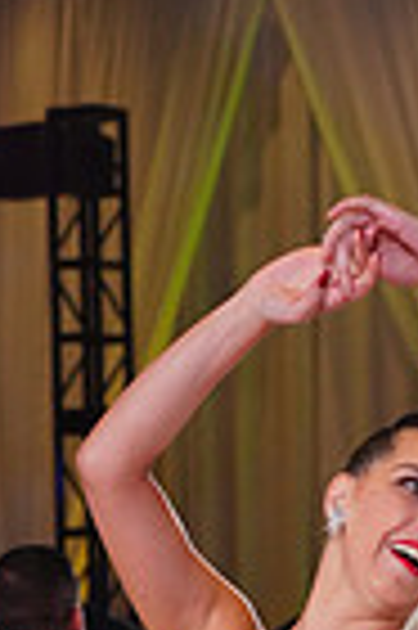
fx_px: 5063
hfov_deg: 4.7
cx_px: 483
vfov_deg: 7.0
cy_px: 1030
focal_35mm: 290
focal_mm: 70
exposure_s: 1/400
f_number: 4
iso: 1250
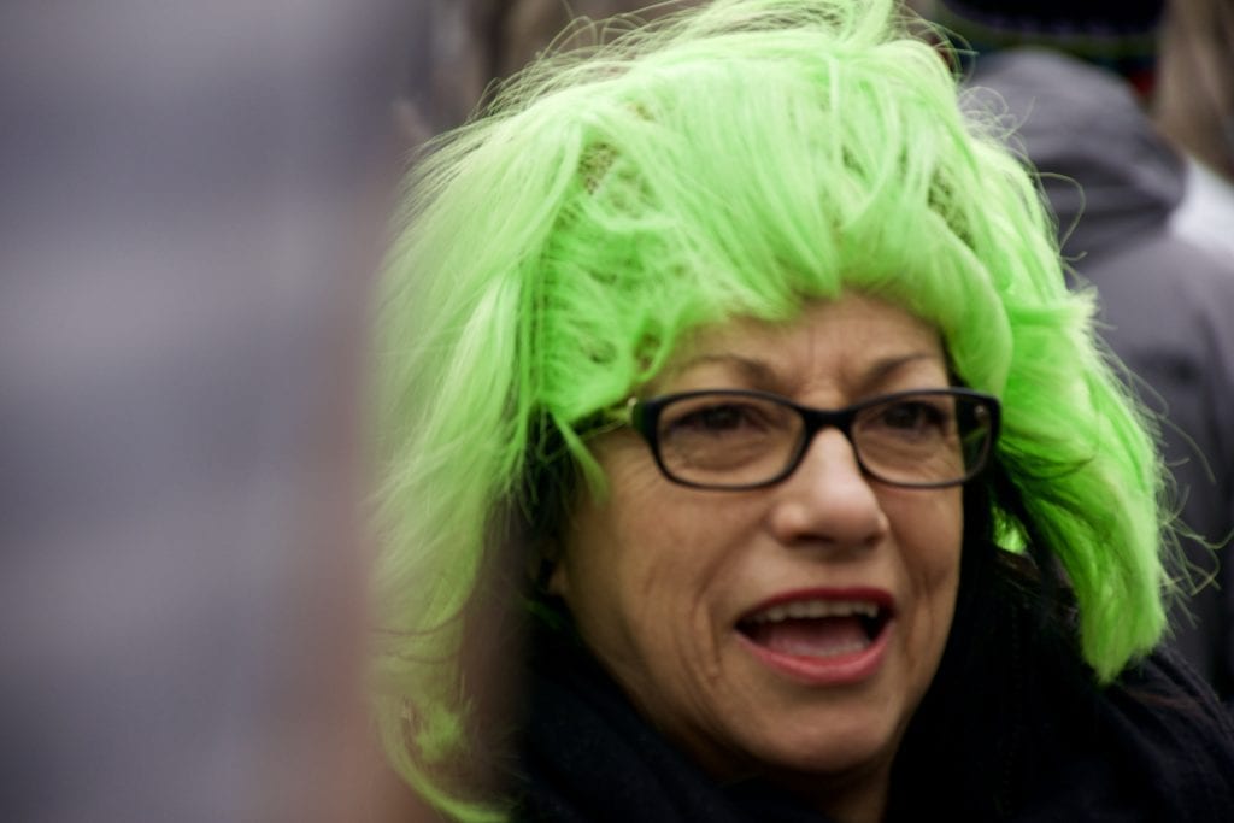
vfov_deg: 6.5
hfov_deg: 9.8
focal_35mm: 210
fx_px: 7199
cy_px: 412
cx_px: 617
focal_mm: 140
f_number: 5.6
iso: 360
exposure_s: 1/500
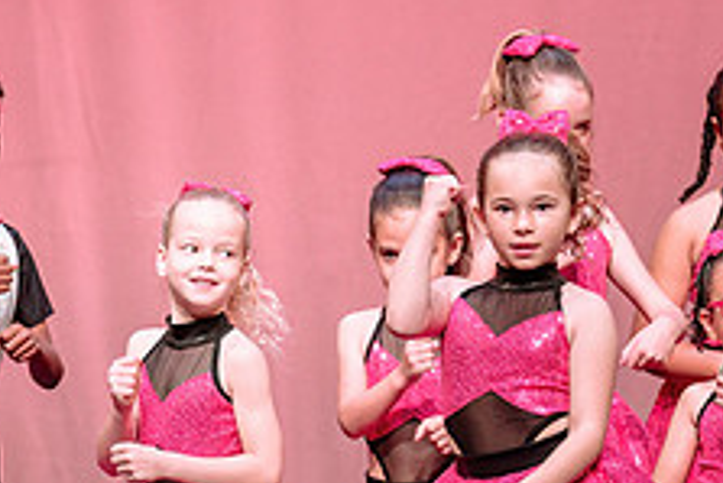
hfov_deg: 4.1
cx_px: 240
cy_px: 297
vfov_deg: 2.8
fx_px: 9988
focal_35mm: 497
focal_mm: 155
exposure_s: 1/400
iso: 1250
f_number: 2.8
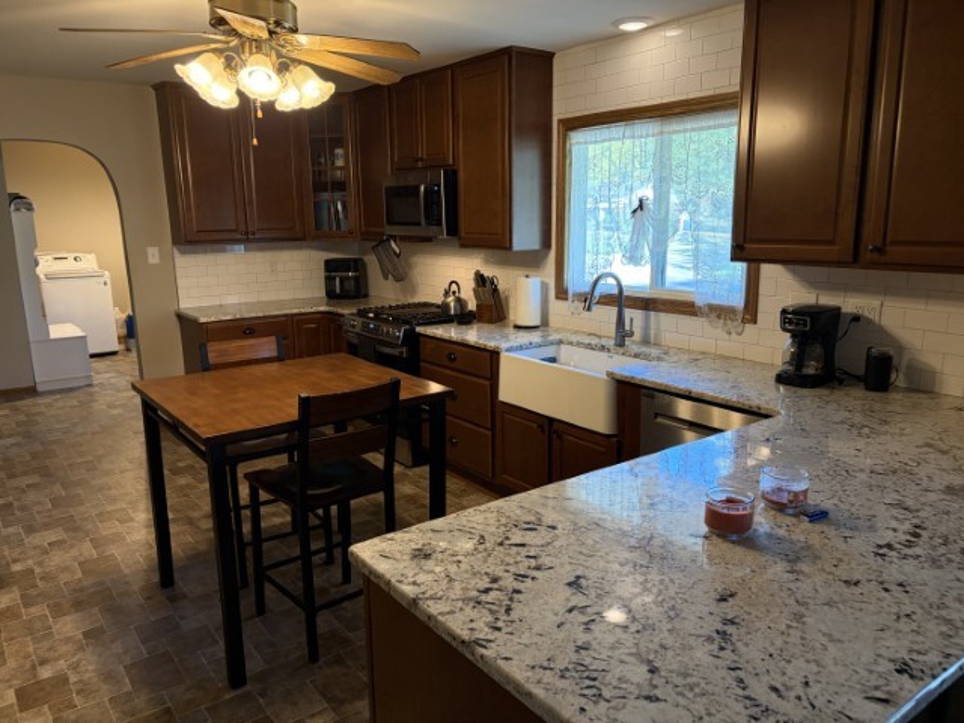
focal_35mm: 26
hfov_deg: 67.3
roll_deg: +2.1
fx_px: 724
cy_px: 362
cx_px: 482
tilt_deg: -10.7
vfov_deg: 53.1
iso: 250
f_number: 1.6
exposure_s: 1/60
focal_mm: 5.96
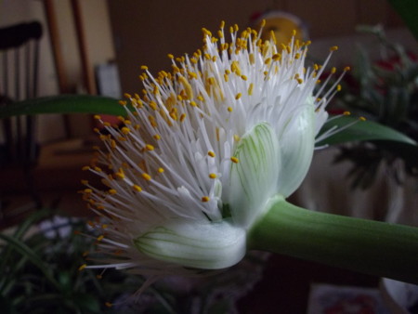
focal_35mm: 32
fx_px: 387
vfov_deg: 44.2
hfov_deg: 56.8
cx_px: 209
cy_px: 157
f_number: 3.5
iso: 455
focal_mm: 5.8
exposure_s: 1/50
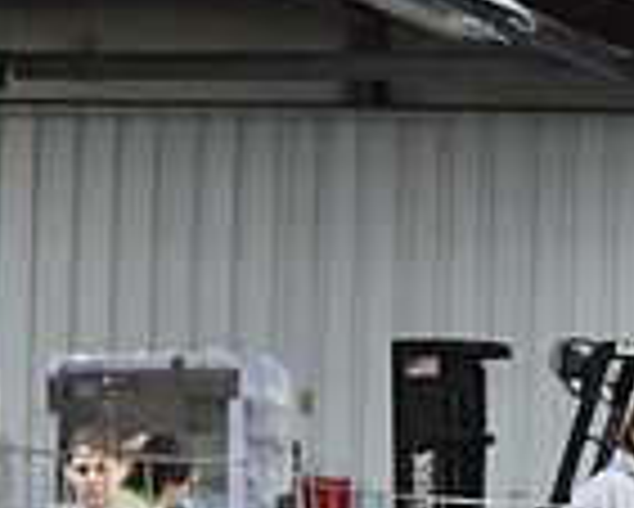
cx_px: 1048
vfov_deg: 5.3
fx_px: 5445
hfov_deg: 6.5
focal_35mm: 290
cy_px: 843
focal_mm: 50
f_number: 4.5
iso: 5000
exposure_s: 1/320
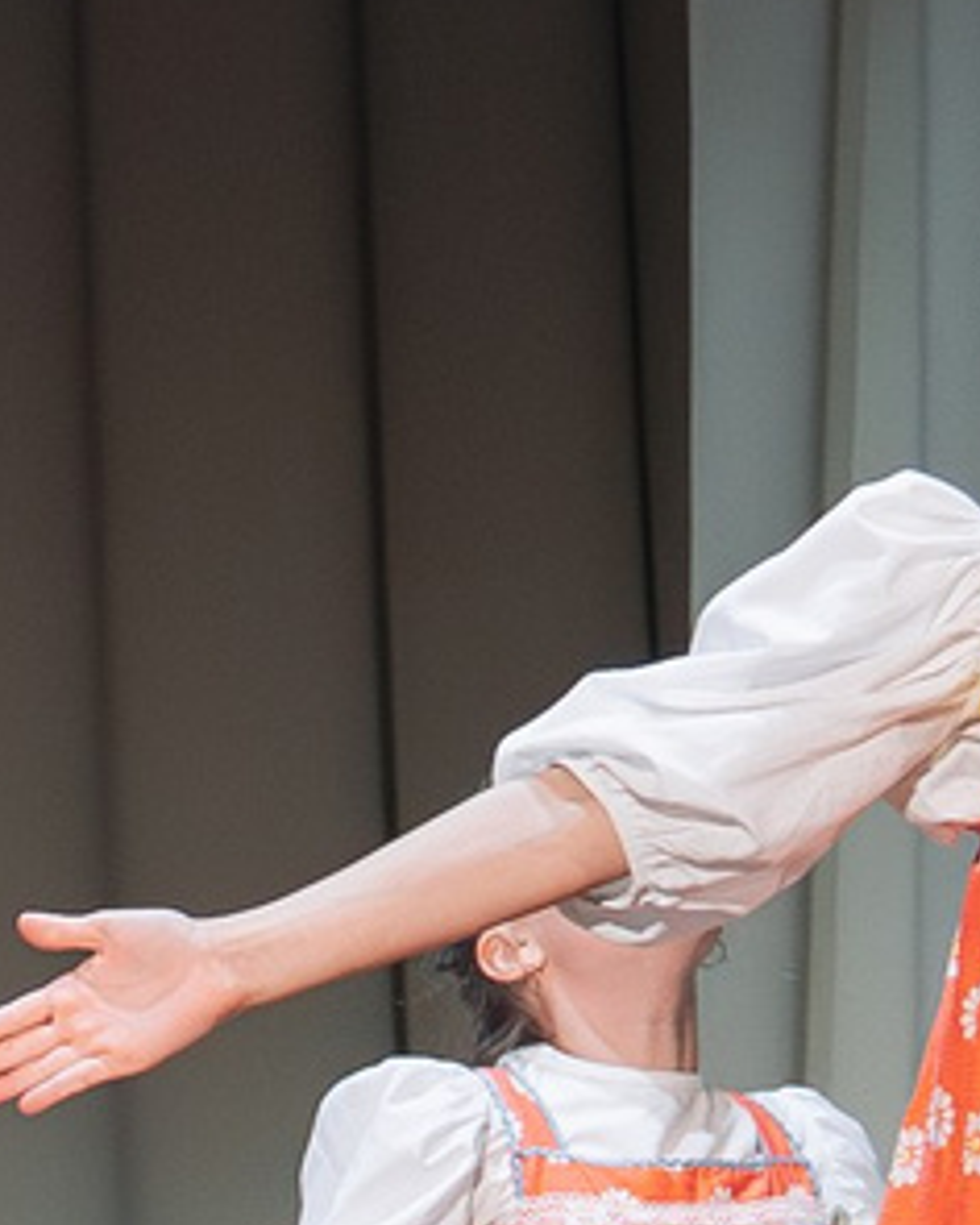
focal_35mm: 319
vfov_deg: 6.0
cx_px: -1310
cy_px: 1220
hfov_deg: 4.7
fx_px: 11565
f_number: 3.2
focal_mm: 36
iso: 2500
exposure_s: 1/500
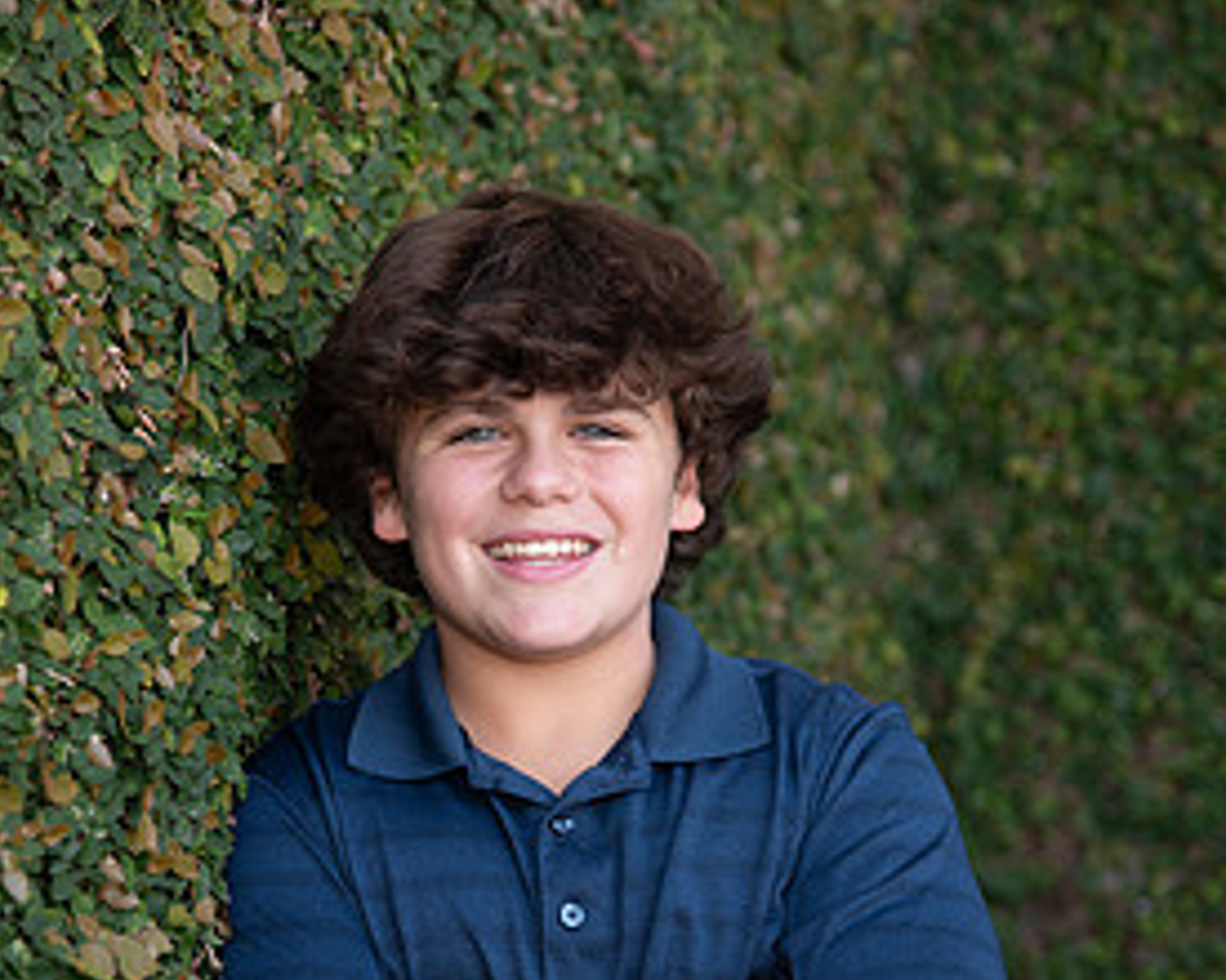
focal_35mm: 161
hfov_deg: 12.0
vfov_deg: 9.6
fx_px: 5842
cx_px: 588
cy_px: 717
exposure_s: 1/250
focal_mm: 105
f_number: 4
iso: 640
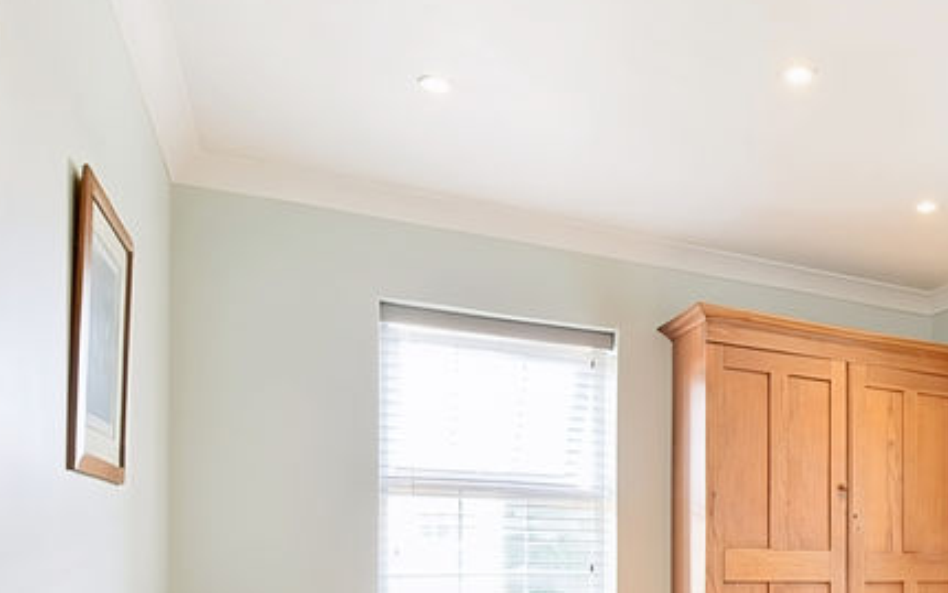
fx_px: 879
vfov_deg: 34.3
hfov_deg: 50.5
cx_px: 847
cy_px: 581
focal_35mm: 34
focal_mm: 14
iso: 250
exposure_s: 1/15
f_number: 8
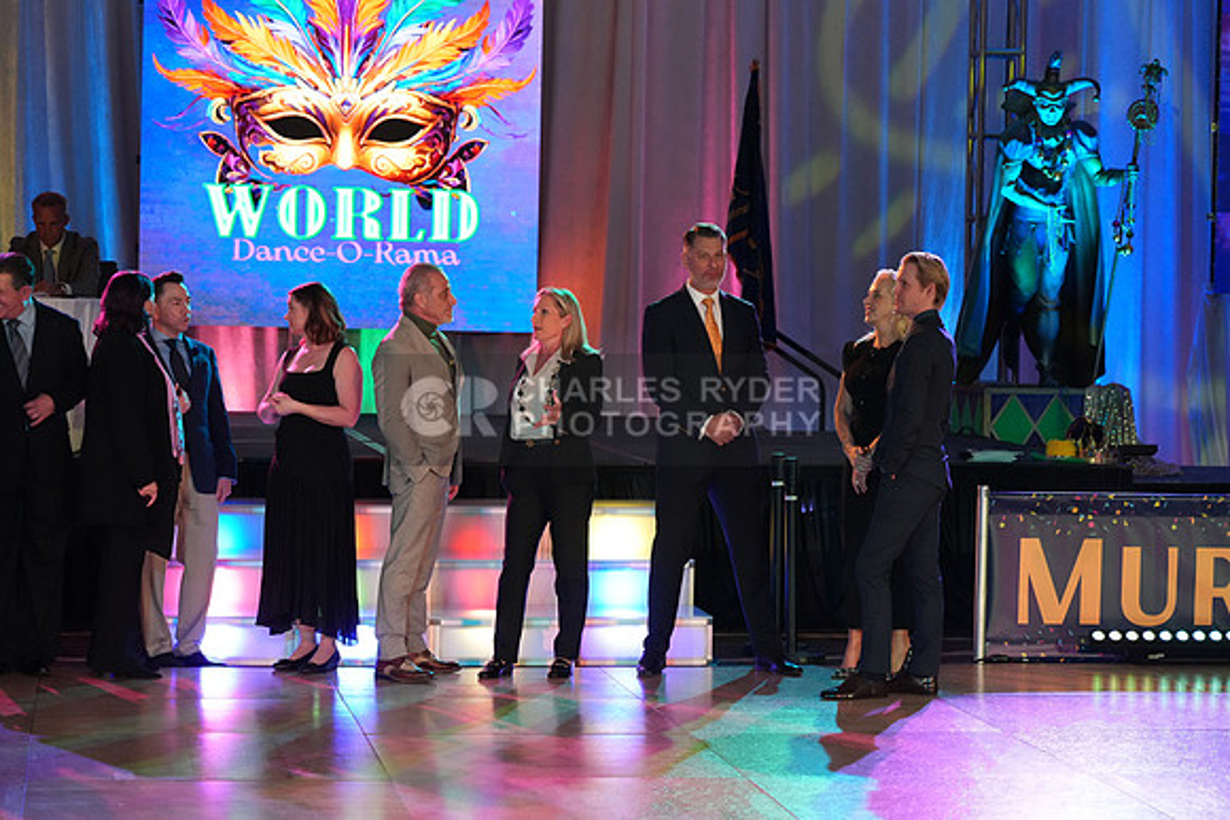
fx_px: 3588
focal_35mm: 105
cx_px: 615
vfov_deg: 13.0
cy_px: 410
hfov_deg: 19.5
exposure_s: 1/400
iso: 3200
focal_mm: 105
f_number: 4
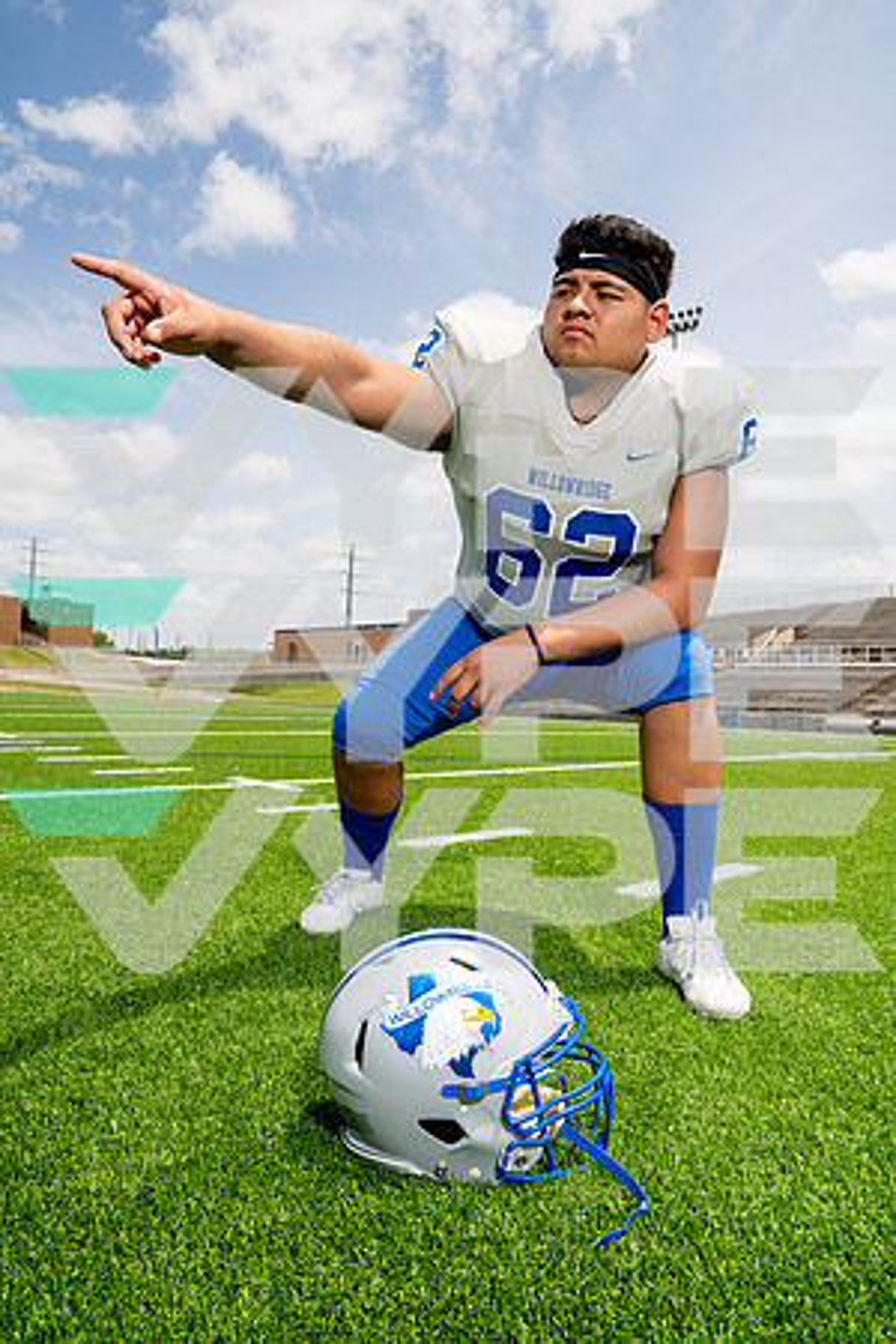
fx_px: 896
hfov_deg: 53.1
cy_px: 672
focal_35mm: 24
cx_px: 448
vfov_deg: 73.7
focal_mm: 24
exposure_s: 1/250
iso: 100
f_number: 8
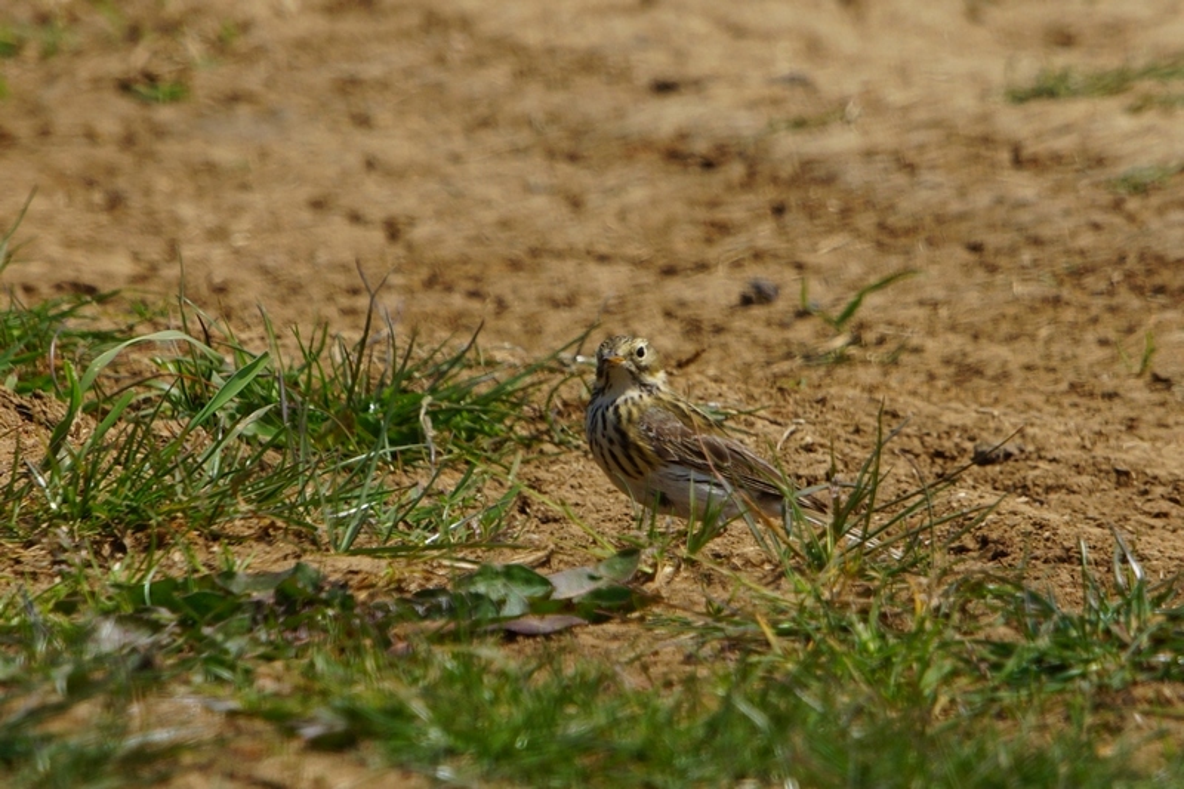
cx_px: 592
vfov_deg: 2.3
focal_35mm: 600
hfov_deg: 3.4
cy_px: 394
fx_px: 19728
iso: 160
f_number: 8
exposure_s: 1/500
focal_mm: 400
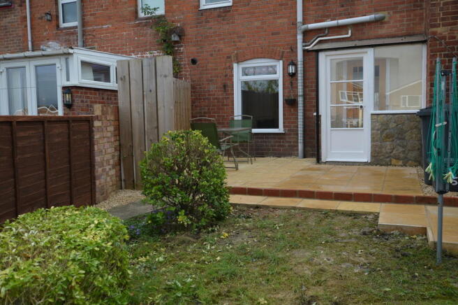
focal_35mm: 30
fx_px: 381
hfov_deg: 62.0
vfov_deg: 43.5
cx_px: 229
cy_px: 152
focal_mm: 20
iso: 100
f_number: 5.6
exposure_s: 1/125
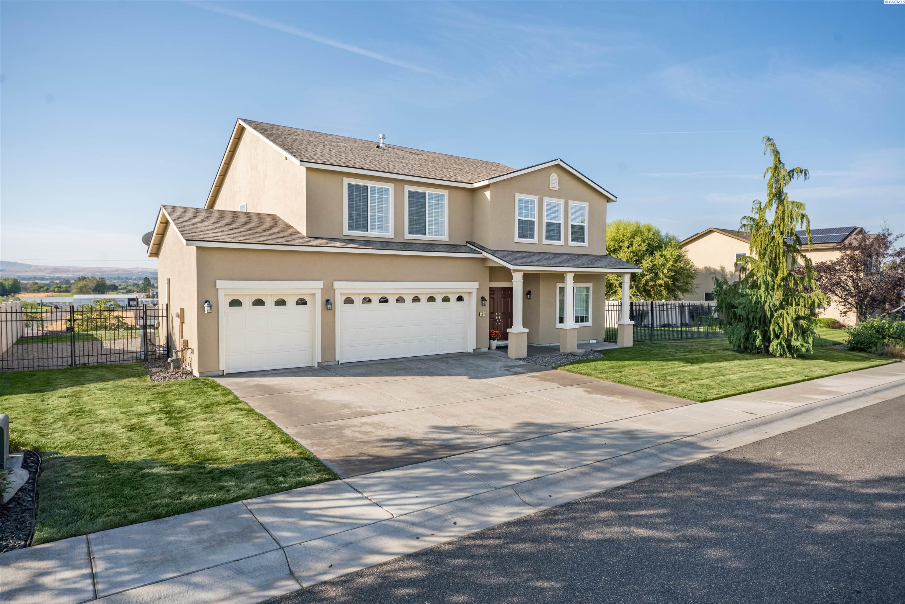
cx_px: 452
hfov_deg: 80.9
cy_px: 302
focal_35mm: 21
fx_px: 530
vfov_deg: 59.3
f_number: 8
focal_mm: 21.1
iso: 100
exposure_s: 1/160
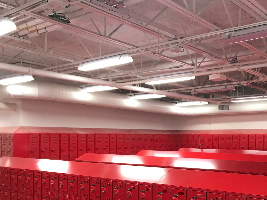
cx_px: 198
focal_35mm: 43
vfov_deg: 33.1
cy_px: 145
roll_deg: -0.5
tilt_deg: -1.7
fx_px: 332
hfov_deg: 42.6
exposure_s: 1/30
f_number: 1.8
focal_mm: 3.99
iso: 32
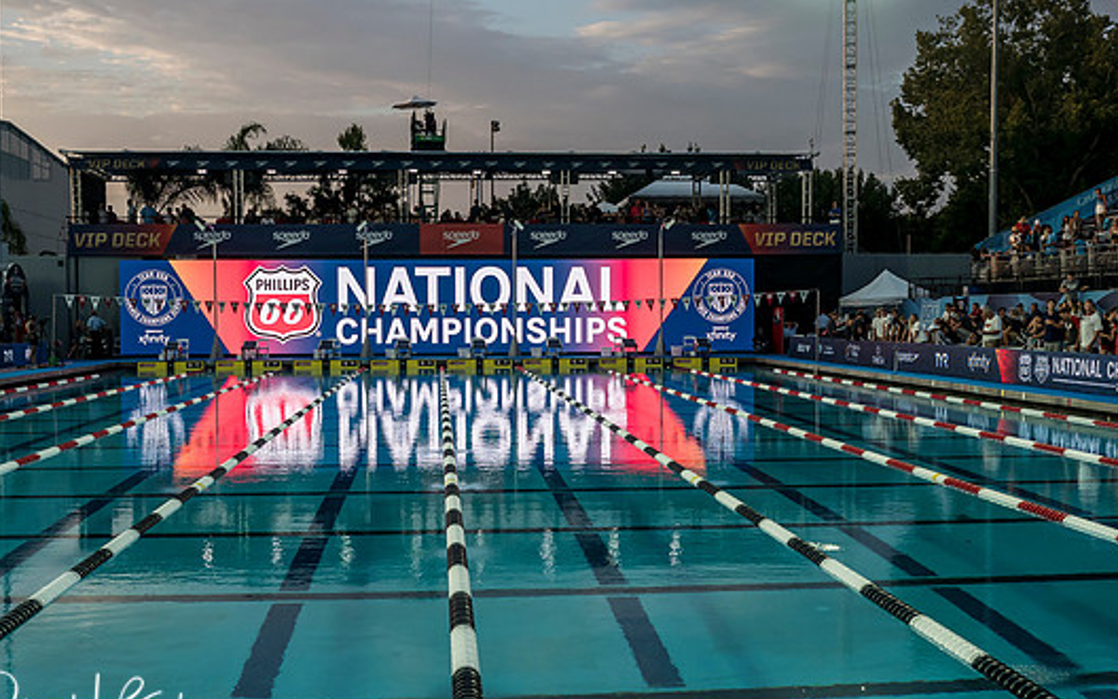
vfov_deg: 28.6
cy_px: 374
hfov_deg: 44.3
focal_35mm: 45
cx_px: 521
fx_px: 1371
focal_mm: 19
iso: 500
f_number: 4
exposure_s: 1/1250
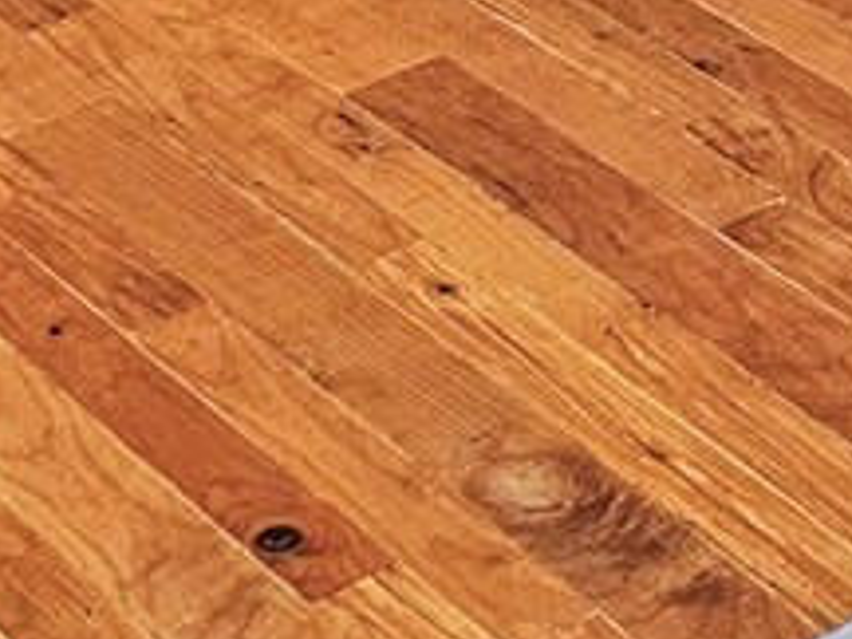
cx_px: 1538
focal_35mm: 170
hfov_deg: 10.9
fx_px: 4184
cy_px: -1586
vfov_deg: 7.2
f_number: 1.7
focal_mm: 6.3
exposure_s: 1/120
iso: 640
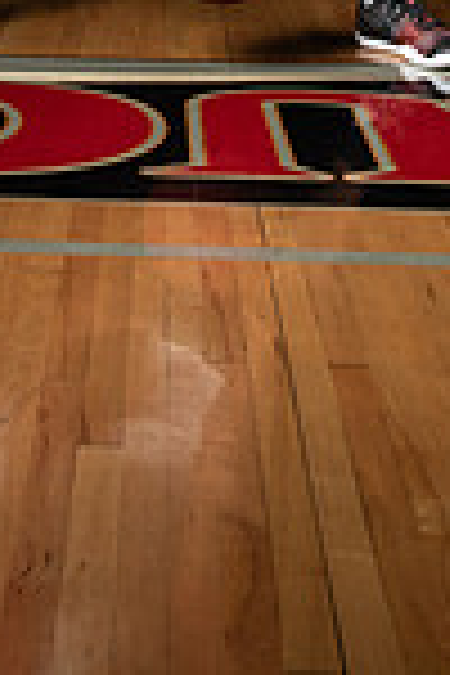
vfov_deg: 17.7
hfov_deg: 13.0
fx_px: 1969
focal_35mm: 105
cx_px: 144
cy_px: -292
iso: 320
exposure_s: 1/200
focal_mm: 35
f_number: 14
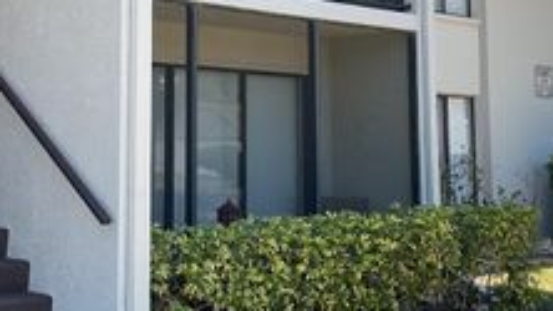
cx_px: 214
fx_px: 1041
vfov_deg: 16.8
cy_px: 26
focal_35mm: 71
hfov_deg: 29.6
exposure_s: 1/454
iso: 16
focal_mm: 3
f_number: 1.8
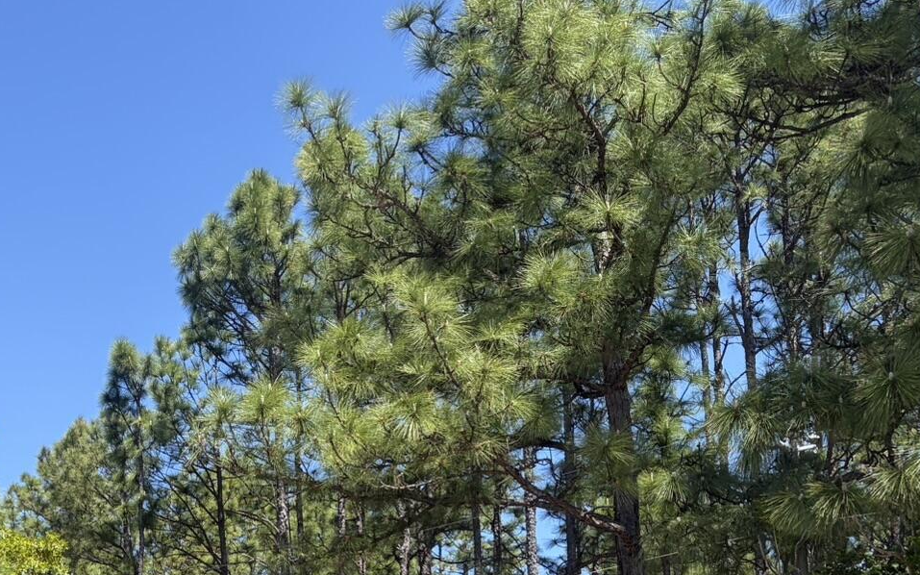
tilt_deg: +9.4
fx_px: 1479
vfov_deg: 20.6
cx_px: 175
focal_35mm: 59
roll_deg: +1.7
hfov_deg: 33.5
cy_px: 690
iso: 50
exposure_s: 1/1901
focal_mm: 5.96
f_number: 1.6
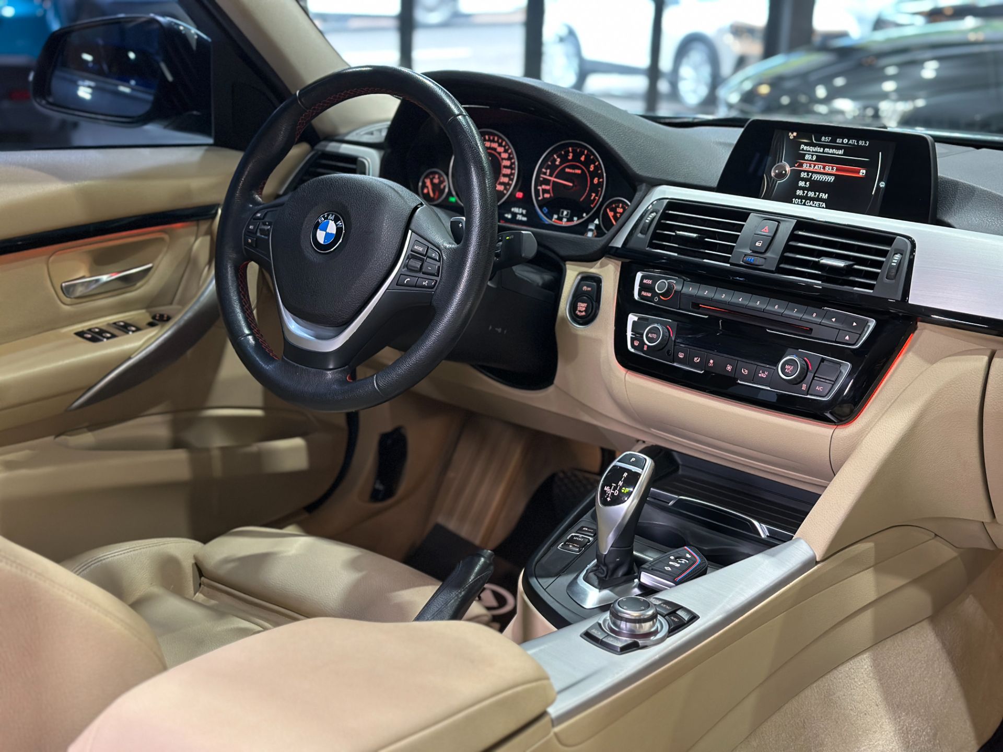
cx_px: 502
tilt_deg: -16.1
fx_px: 1391
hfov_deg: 39.7
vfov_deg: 30.3
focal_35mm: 48
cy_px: 376
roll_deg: -2.2
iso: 320
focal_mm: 6.86
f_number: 1.78
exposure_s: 1/40
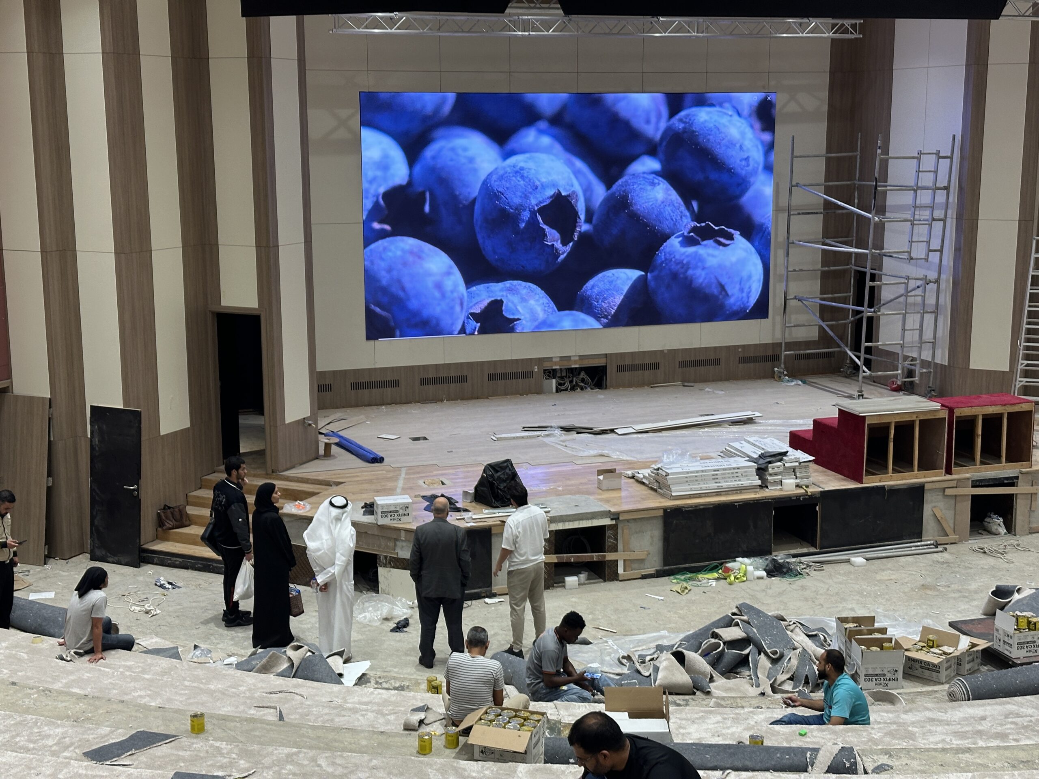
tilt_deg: -10.7
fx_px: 1441
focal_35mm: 48
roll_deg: -0.3
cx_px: 520
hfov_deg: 39.7
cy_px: 390
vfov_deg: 30.3
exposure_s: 1/60
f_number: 1.78
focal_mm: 6.86
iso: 100
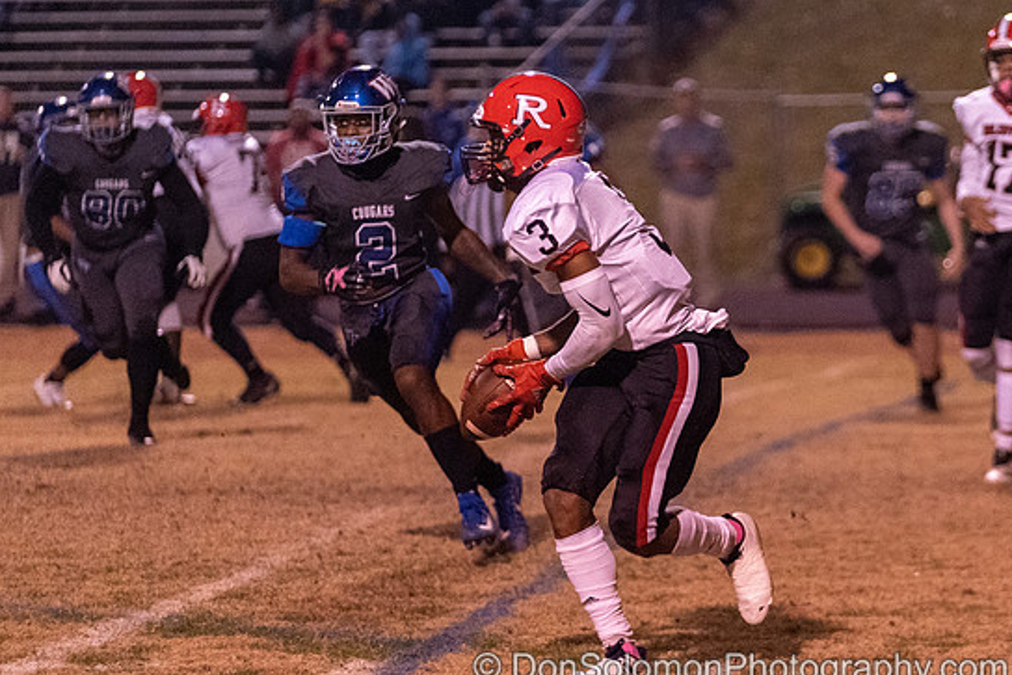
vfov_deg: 5.6
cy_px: 257
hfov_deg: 8.4
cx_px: 706
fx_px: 6889
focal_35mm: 245
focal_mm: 151
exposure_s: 1/800
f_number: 2.8
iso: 6400
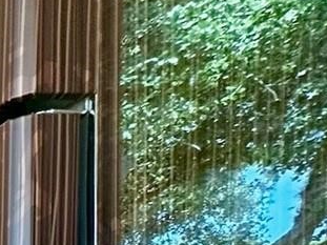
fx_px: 680
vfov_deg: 15.7
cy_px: 502
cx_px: -512
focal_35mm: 72
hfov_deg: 14.0
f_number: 2.2
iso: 160
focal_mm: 2.22
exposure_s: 1/60
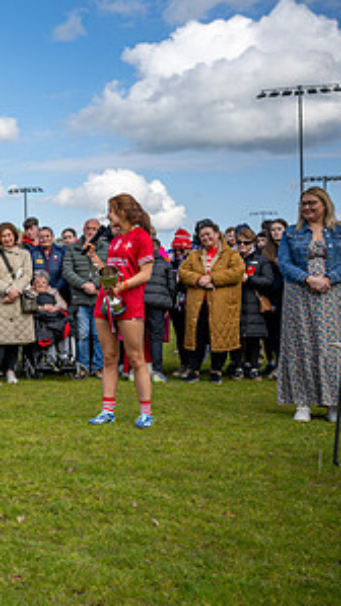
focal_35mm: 60
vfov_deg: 34.9
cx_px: -213
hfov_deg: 17.4
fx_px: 965
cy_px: 285
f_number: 2.8
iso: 100
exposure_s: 1/1600
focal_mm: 29.5
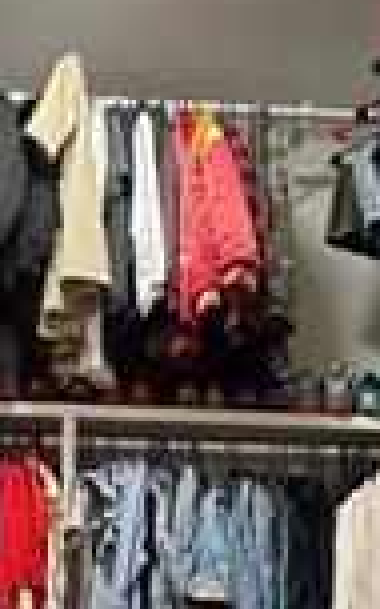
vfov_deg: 37.9
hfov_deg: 26.6
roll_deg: -1.7
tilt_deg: +7.2
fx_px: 779
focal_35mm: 47
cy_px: 613
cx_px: 48
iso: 1250
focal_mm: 2.22
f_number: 2.2
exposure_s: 1/40
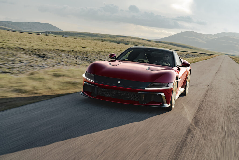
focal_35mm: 50
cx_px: 120
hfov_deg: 39.6
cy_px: 80
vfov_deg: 27.0
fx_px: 332
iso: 100
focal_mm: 50
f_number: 9
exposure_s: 1/40
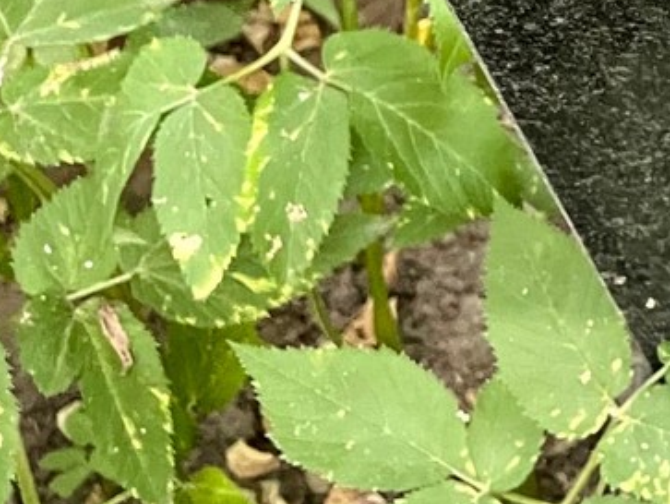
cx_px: 1243
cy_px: -286
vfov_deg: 13.4
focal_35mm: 103
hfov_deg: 15.9
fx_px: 1996
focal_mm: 4.2
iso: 500
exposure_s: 1/40
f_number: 1.6
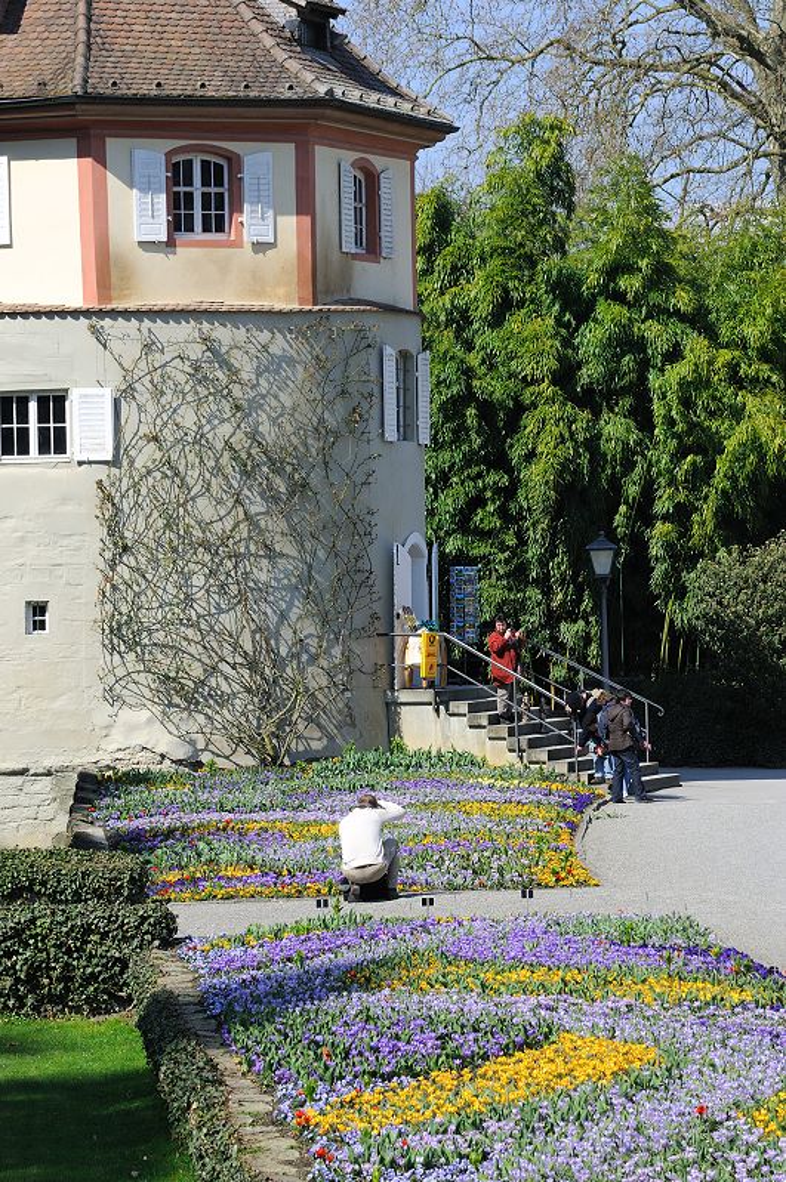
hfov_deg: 8.7
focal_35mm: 158
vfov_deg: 13.1
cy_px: 591
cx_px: 393
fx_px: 5169
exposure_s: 1/250
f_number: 11
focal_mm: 105
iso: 200
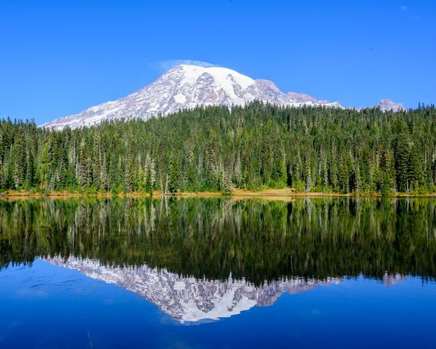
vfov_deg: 46.4
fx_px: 407
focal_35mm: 32
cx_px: 200
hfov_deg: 56.2
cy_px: 174
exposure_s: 1/125
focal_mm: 28
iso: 320
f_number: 16
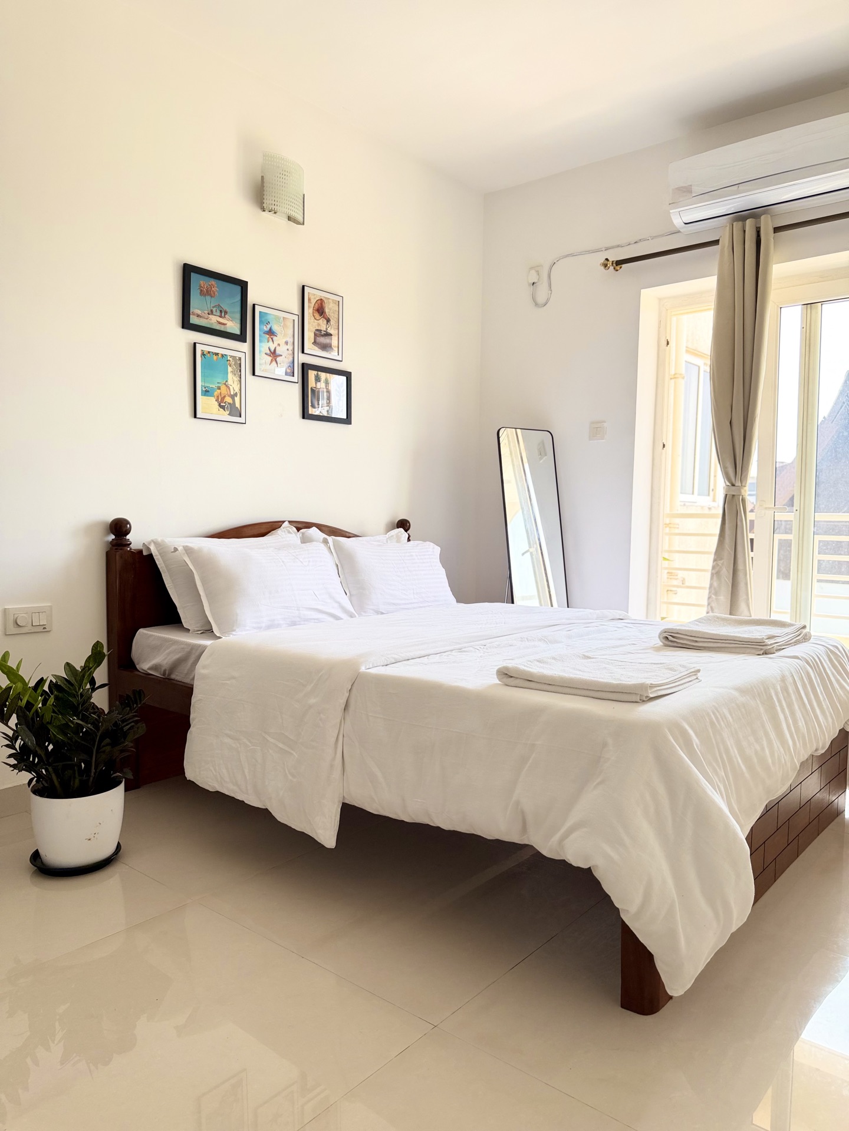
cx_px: 424
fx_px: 785
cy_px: 566
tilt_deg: -4.4
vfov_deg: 71.6
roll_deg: -1.0
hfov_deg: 56.8
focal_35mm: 24
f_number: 1.78
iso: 80
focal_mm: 6.76
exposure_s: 1/298
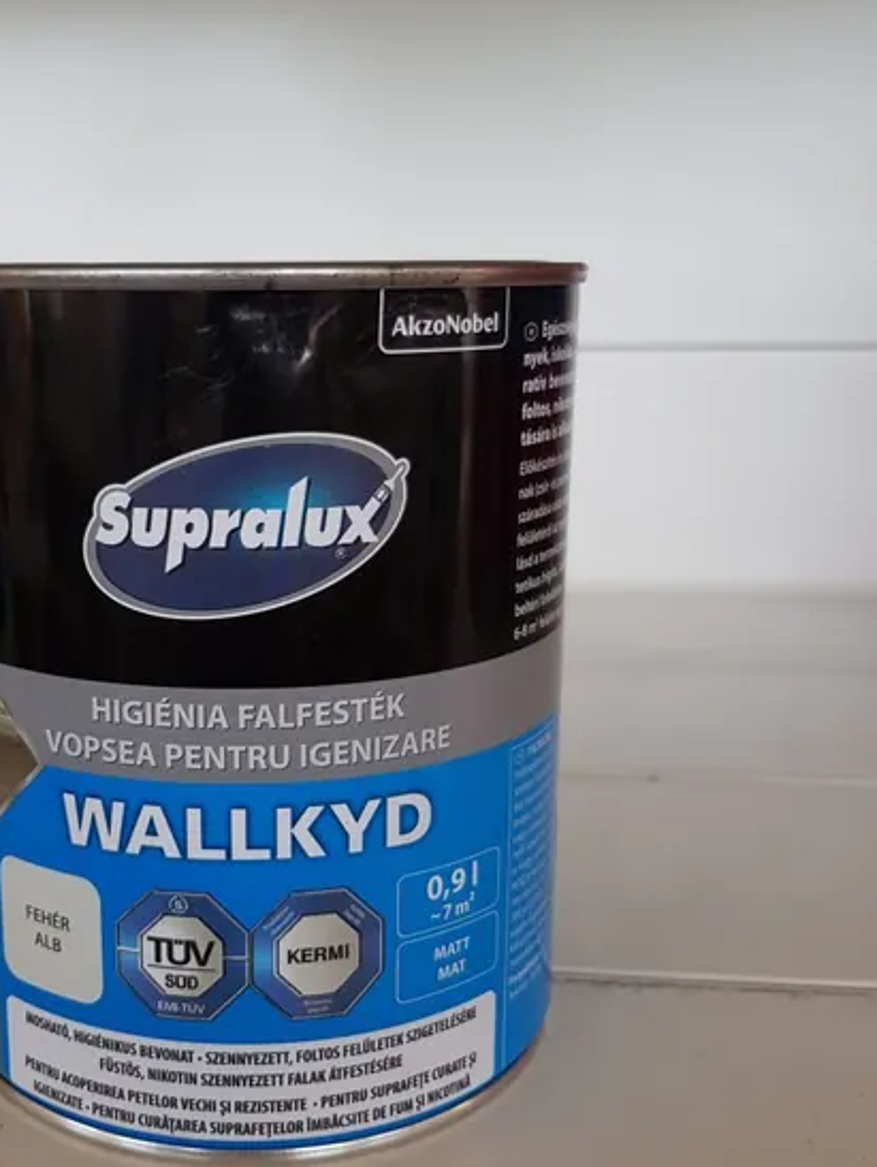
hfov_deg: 37.2
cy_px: 550
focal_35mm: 38
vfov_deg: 48.9
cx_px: 271
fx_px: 1282
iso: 50
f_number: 1.7
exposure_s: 1/50
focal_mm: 4.2
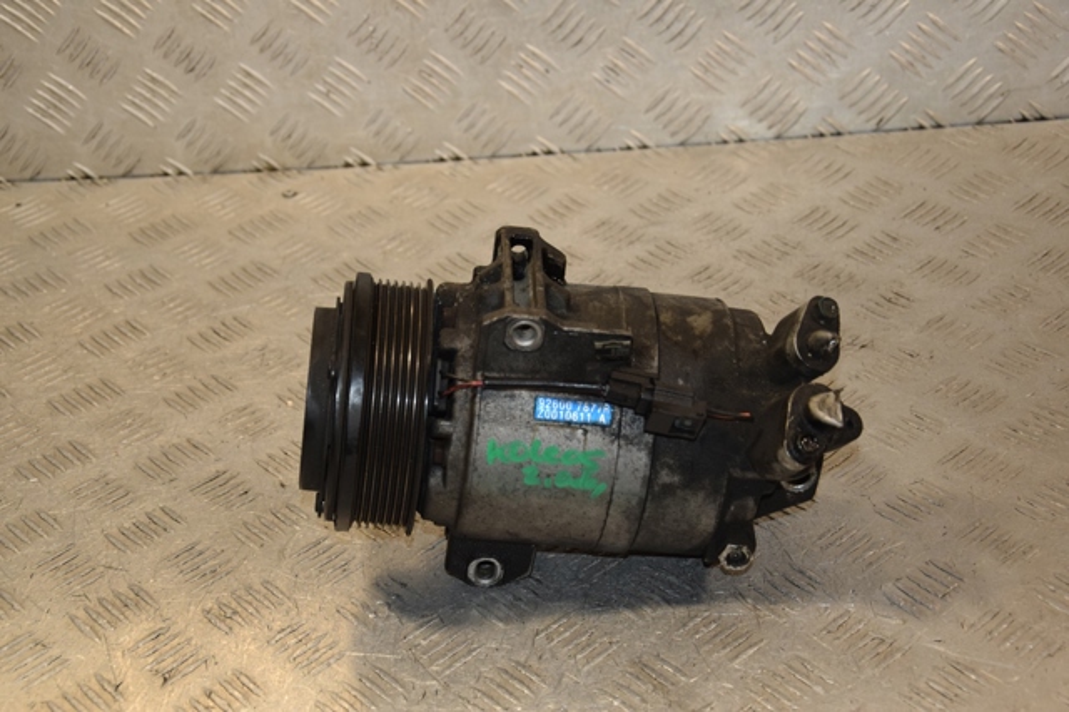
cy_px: 356
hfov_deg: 29.9
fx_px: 2003
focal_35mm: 68
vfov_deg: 20.1
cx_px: 534
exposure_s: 1/200
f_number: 5.6
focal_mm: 45
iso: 800
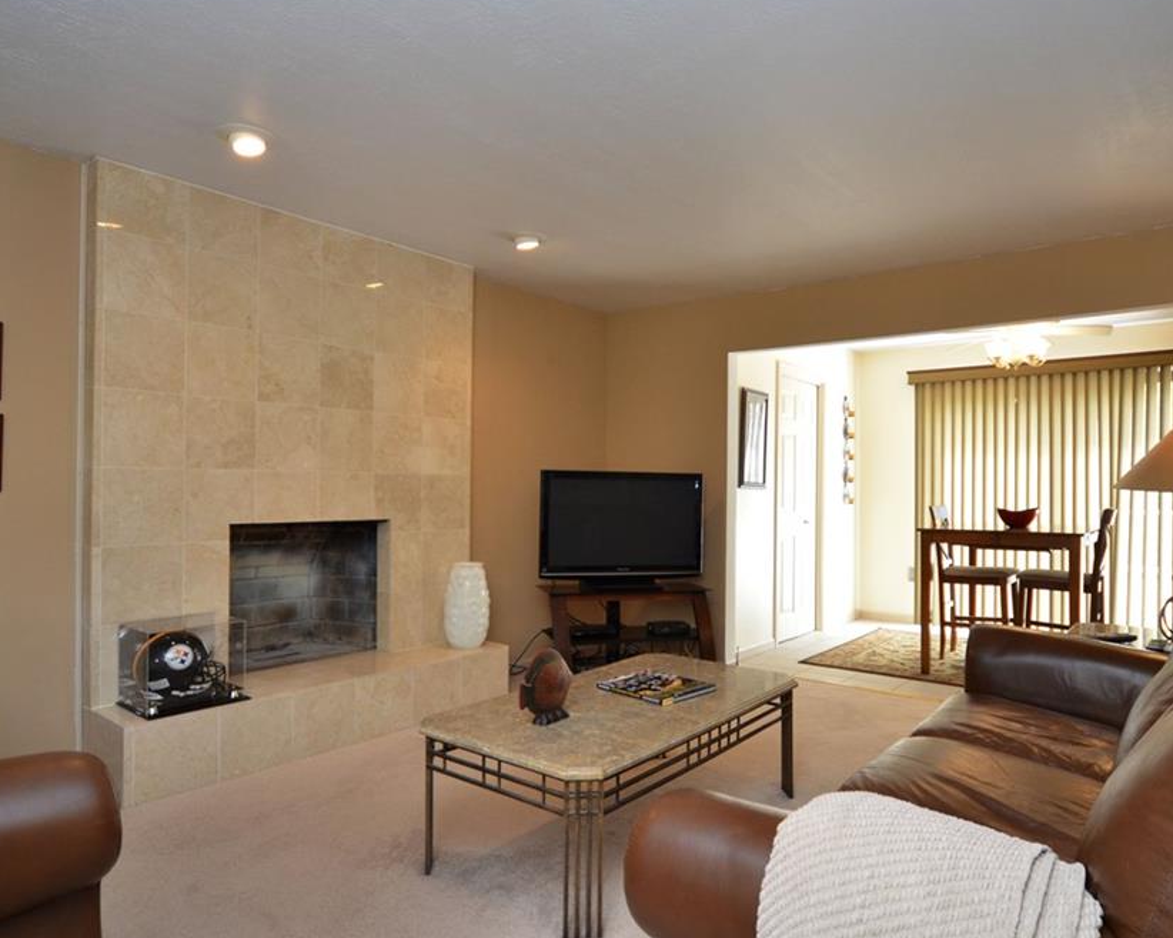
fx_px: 729
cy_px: 462
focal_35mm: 21
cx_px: 604
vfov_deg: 65.5
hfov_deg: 77.6
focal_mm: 12
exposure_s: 1/60
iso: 800
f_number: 5.6
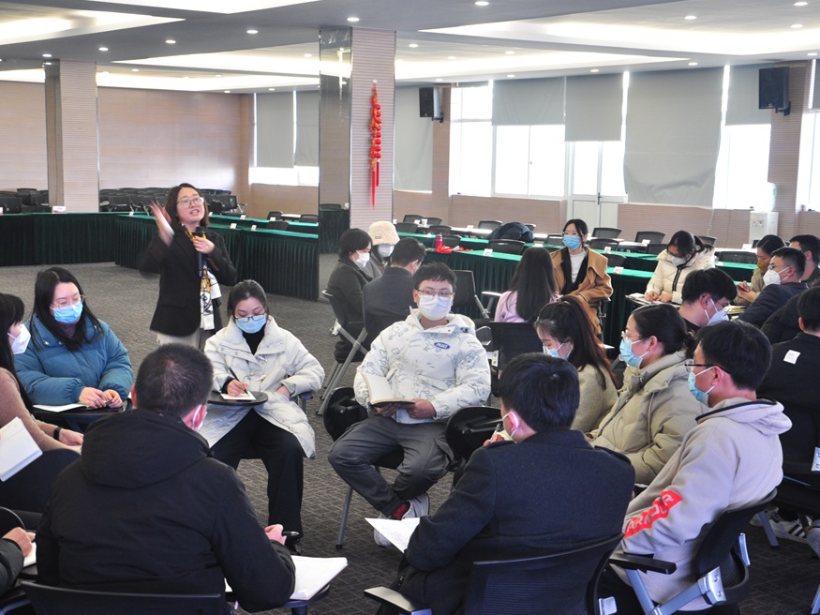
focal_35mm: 56
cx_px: 377
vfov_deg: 26.1
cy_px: 306
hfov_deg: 34.3
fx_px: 1326
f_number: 5.6
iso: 400
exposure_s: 1/13
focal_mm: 34
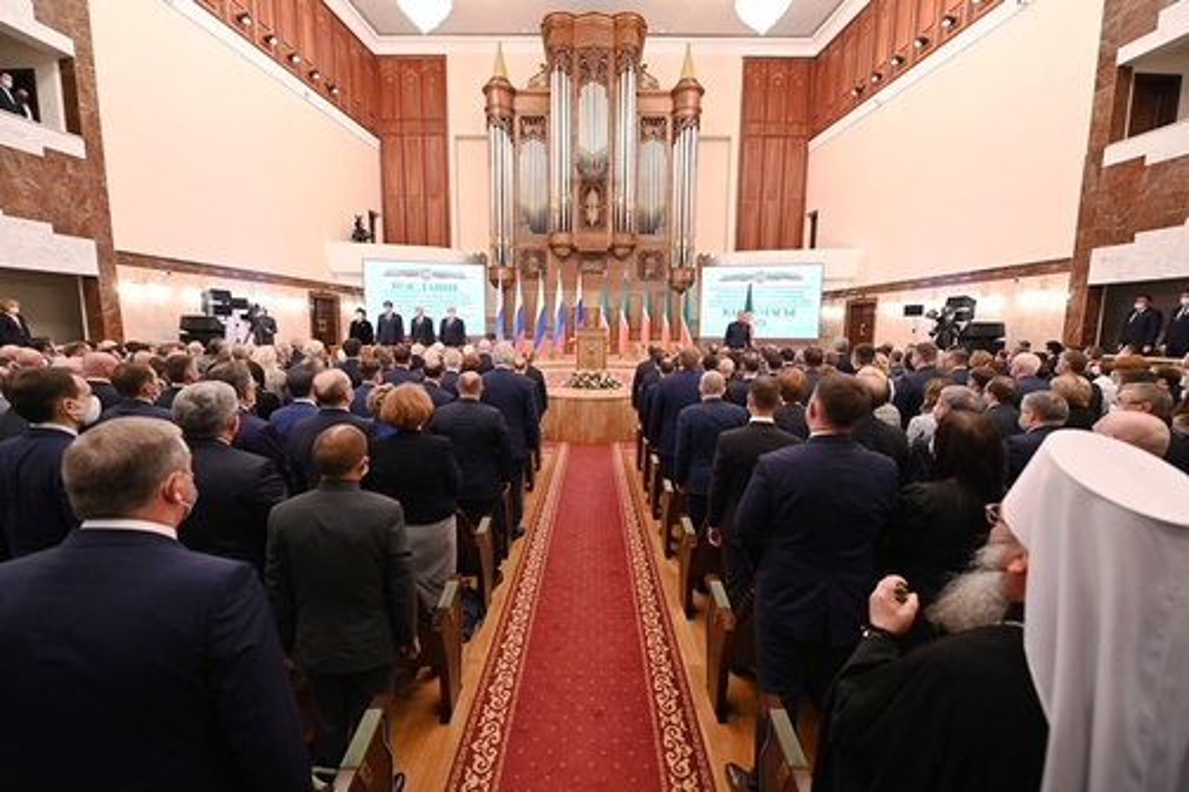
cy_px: 396
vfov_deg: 81.2
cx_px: 594
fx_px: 462
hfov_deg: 104.3
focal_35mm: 14
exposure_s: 1/160
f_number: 3.5
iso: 2500
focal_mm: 14
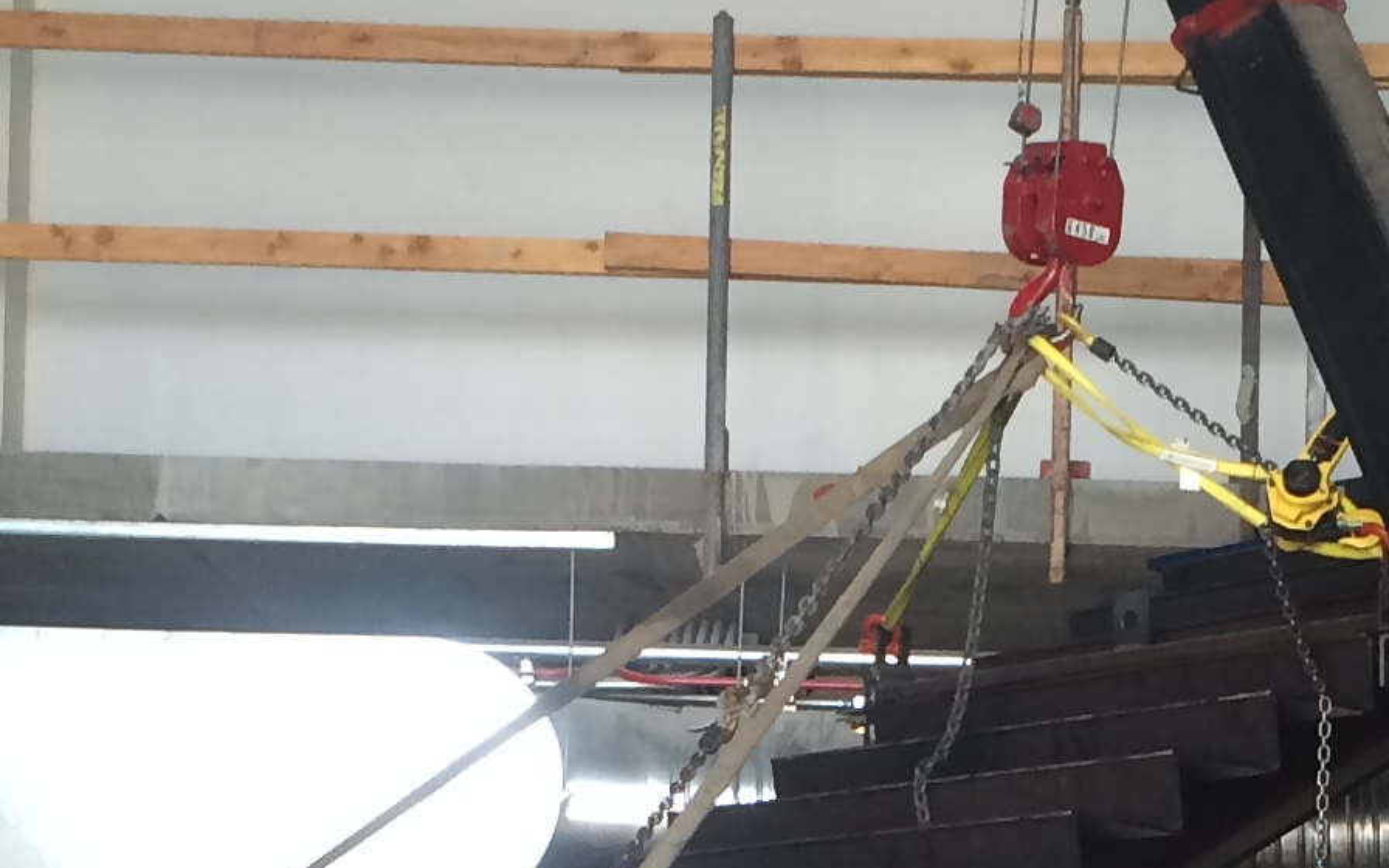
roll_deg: -1.7
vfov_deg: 11.2
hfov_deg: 18.5
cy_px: 1338
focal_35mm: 112
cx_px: 1042
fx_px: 4240
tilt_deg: -0.3
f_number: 2.2
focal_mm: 4.15
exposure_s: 1/30
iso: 80
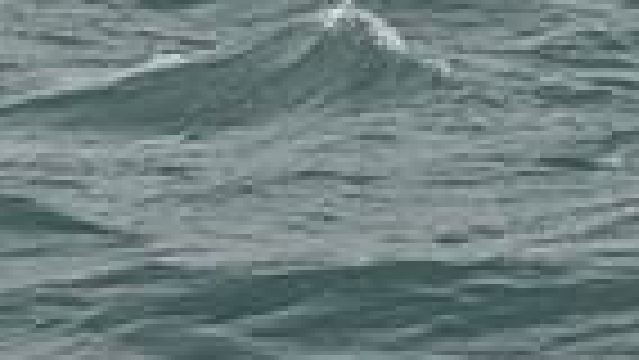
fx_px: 7085
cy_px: -860
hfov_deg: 5.2
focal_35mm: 418
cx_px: 79
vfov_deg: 2.8
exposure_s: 1/1250
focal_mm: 98
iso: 320
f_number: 9
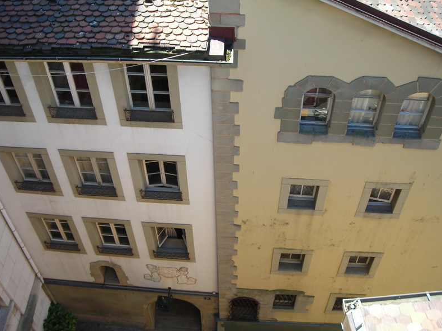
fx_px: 523
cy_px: 170
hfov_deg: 45.8
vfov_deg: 35.1
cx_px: 218
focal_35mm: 41
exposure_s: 1/127
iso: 50
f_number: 3.2
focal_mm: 6.3
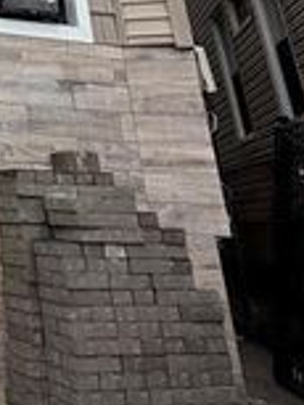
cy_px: -139
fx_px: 713
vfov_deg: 26.3
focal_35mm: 61
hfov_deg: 19.3
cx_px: -214
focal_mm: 2.22
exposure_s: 1/502
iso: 50
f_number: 2.2
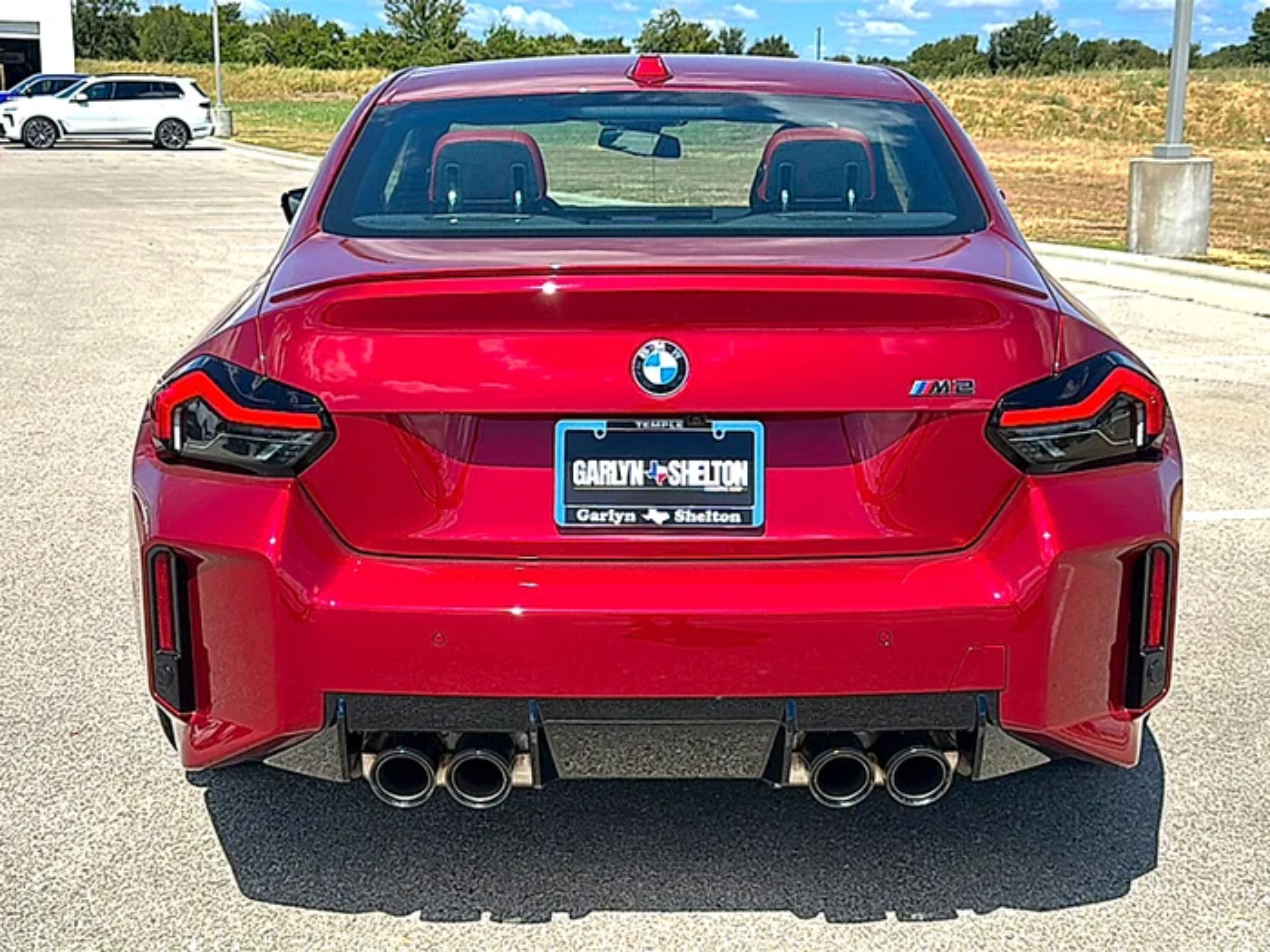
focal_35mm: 38
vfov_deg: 37.7
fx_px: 1394
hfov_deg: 49.0
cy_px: 476
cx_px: 635
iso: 80
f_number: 1.78
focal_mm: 6.86
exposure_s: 1/4808
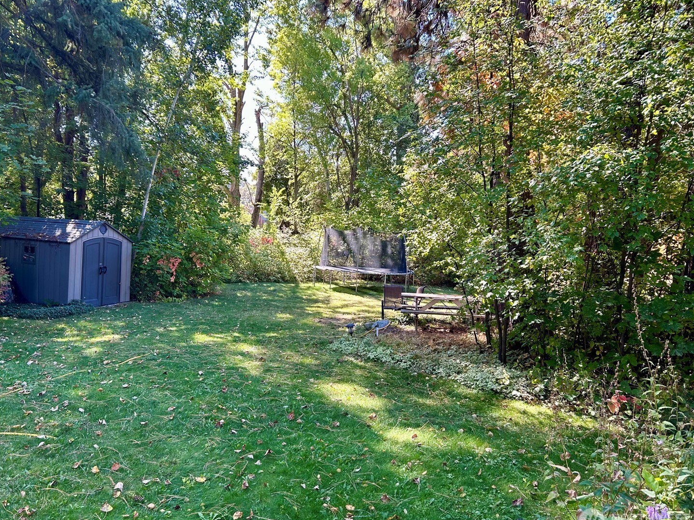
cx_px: 317
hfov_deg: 61.6
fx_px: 582
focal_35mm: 29
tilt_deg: -0.8
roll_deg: -3.7
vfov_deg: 48.2
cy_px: 251
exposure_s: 1/182
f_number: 1.5
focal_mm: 5.7
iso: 40
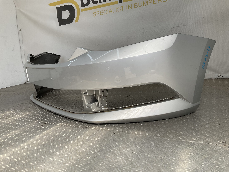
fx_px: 192
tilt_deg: -10.6
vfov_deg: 48.2
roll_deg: +6.8
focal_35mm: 29
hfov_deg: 61.7
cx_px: 114
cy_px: 86
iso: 16
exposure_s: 1/683
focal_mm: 3
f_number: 1.8
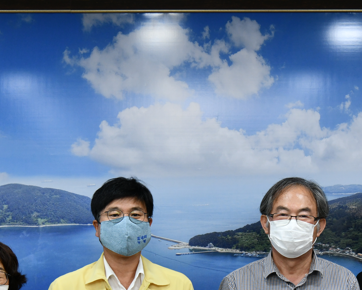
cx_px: 217
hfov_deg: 19.0
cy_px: 259
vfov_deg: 15.1
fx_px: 1082
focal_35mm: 101
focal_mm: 50
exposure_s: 1/250
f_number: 4
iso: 900
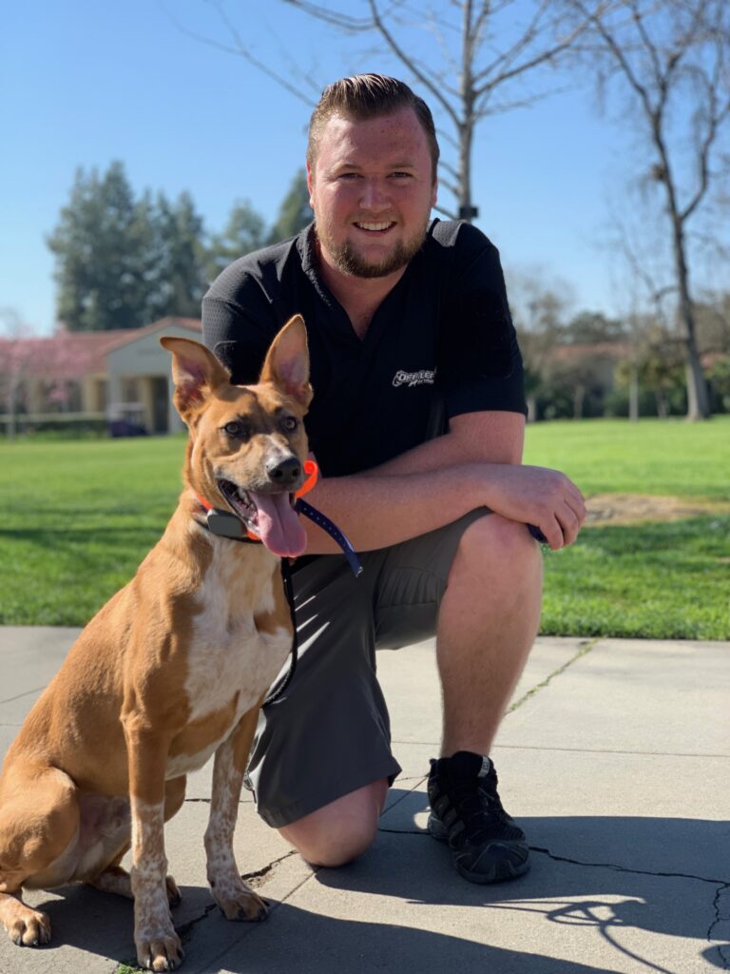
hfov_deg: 28.0
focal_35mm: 52
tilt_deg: -1.6
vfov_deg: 36.8
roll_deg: +1.6
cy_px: 487
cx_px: 365
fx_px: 1462
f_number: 2.4
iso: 16
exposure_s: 1/494
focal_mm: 6
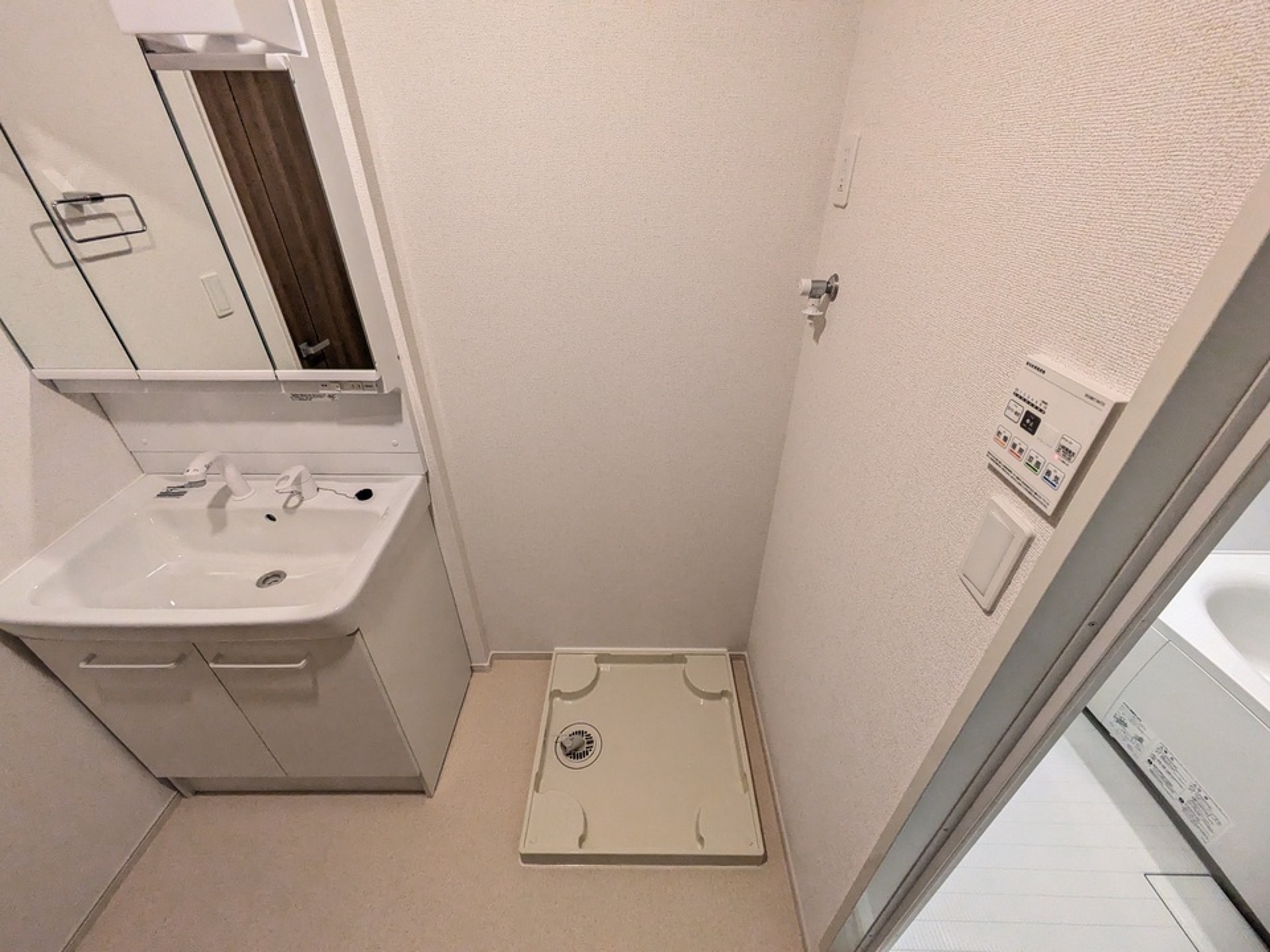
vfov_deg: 85.7
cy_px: 476
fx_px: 514
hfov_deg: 102.1
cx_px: 635
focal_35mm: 14
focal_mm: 1.83
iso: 656
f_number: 2.2
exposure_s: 1/60
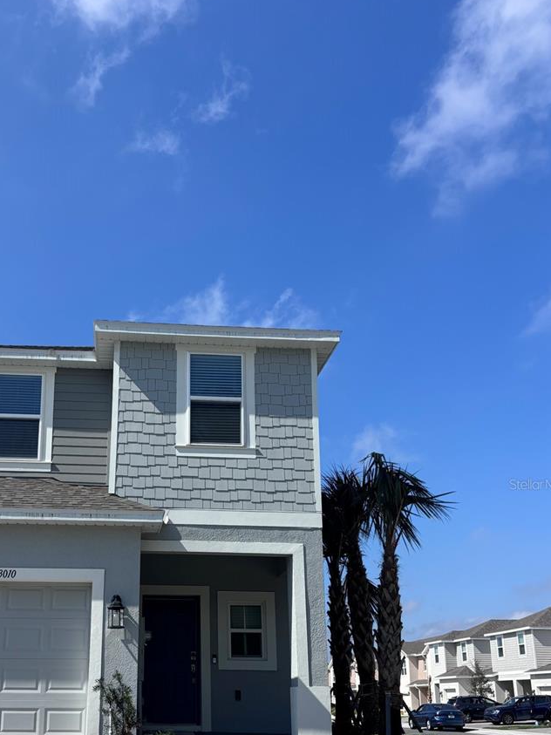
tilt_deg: +13.7
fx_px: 785
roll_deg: -1.0
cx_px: 179
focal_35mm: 37
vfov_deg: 49.4
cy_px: 484
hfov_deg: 38.2
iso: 50
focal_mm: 5.96
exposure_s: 1/4082
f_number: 1.6
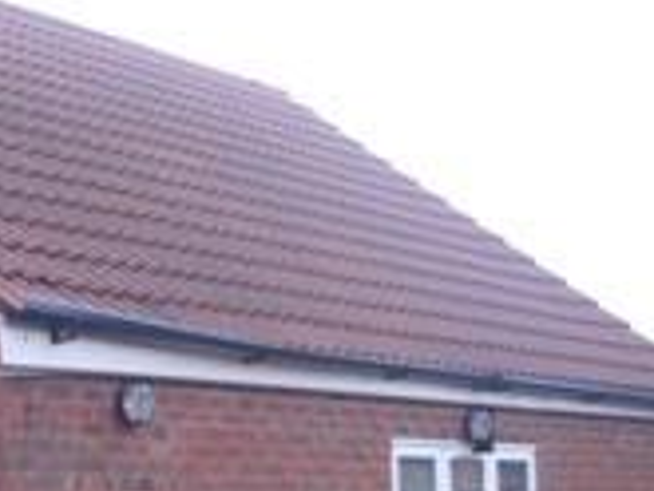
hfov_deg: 24.2
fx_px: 1418
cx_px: -67
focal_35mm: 75
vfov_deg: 19.5
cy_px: 368
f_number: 3.5
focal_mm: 6.3
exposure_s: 1/30
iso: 100
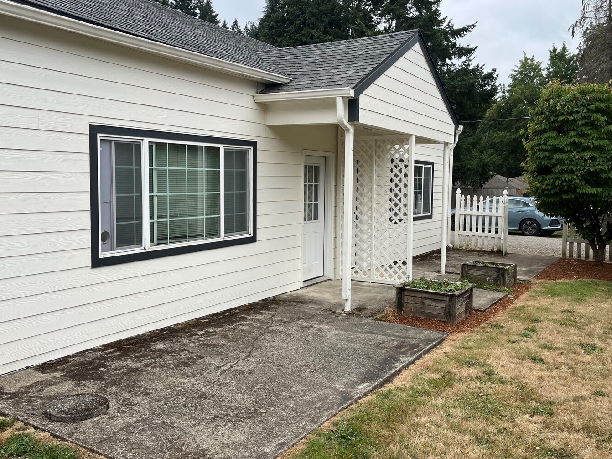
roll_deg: +0.3
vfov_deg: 45.4
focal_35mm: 31
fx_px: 548
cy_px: 216
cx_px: 297
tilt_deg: -4.1
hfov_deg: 58.3
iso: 50
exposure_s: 1/1066
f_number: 1.6
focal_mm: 5.1
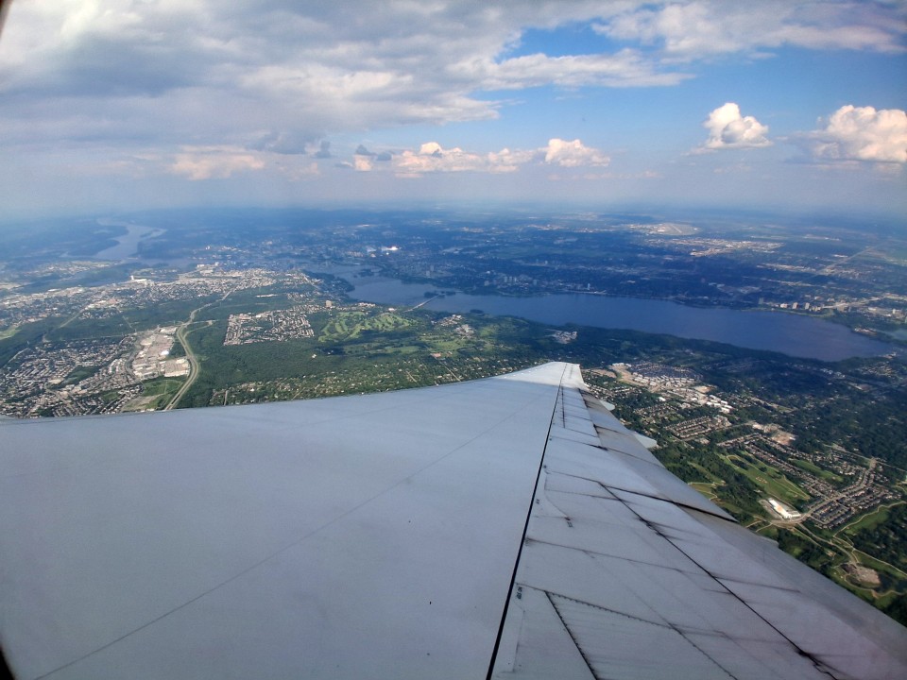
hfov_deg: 91.0
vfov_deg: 74.7
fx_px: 445
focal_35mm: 17
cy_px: 340
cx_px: 454
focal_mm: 1.4
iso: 50
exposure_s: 1/775
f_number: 2.2
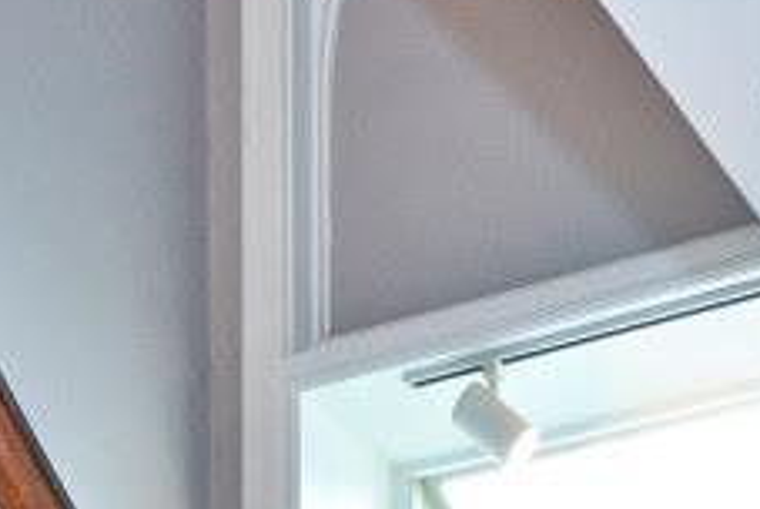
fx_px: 2093
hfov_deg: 19.0
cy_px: 1571
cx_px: 1008
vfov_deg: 10.0
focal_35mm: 99
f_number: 4
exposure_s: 1/60
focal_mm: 15
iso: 560
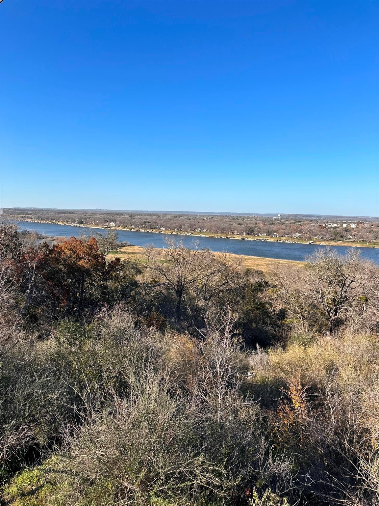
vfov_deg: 71.6
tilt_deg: -6.6
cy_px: 253
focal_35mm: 24
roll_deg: -2.4
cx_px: 190
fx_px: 350
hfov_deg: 56.8
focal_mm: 6.86
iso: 80
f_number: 1.78
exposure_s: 1/3356
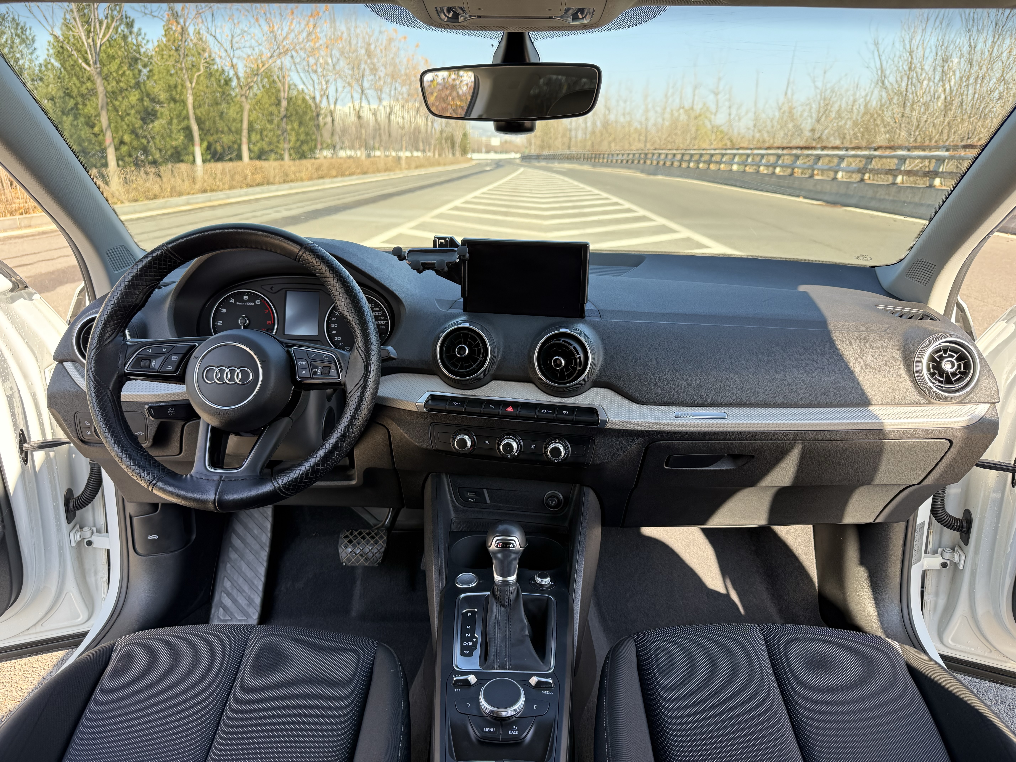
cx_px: 508
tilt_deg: -17.2
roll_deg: -0.1
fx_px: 704
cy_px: 381
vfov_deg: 56.8
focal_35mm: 24
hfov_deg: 71.6
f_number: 1.78
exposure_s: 1/244
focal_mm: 6.76
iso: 100
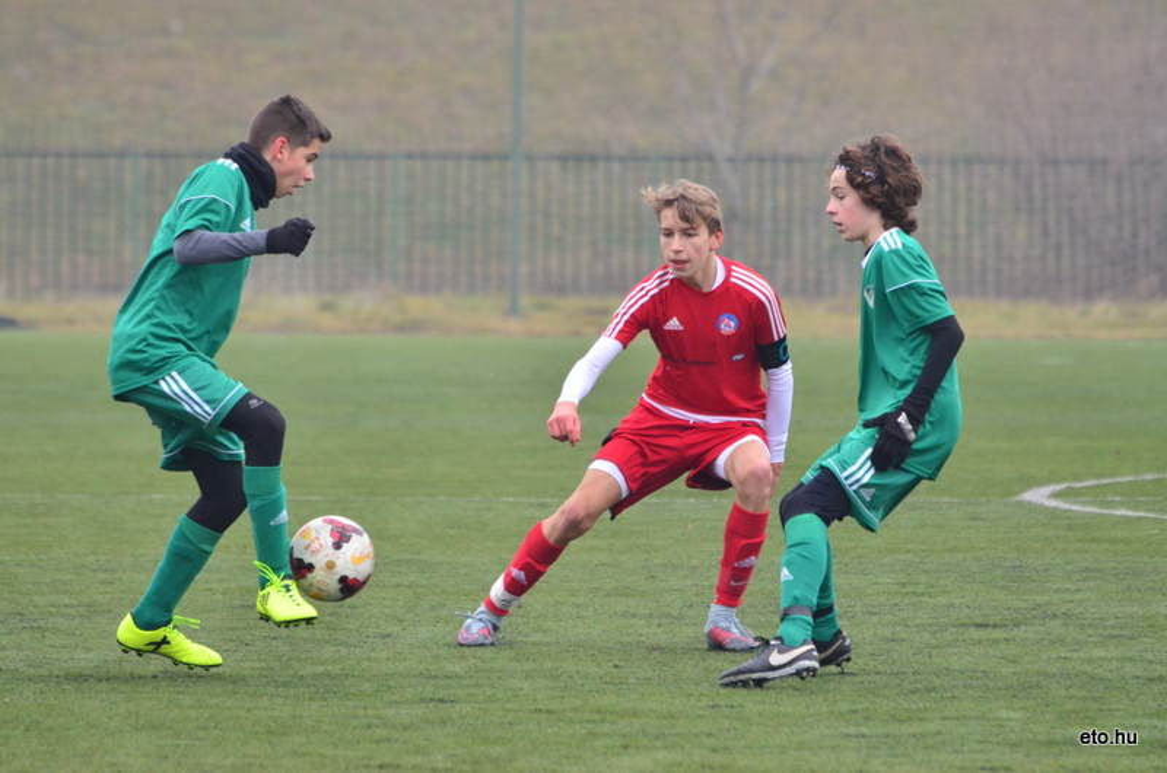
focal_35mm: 405
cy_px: 386
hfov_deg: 5.1
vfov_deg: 3.4
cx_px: 584
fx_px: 13103
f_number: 6.3
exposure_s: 1/640
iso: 1600
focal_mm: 270
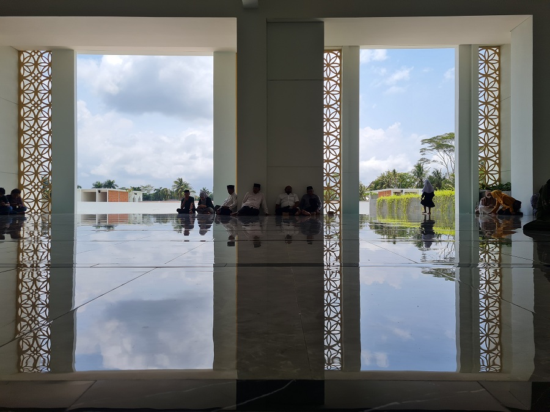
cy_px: 206
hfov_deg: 67.3
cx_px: 275
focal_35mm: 26
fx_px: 413
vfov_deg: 53.1
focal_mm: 5.4
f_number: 1.8
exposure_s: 1/2464
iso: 50
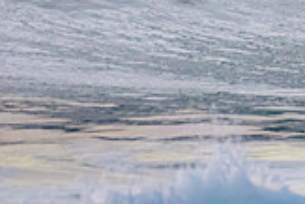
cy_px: -117
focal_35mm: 2176
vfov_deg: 0.6
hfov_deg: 0.9
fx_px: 18452
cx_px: 658
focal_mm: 500
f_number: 5.6
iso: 1250
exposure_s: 1/2000
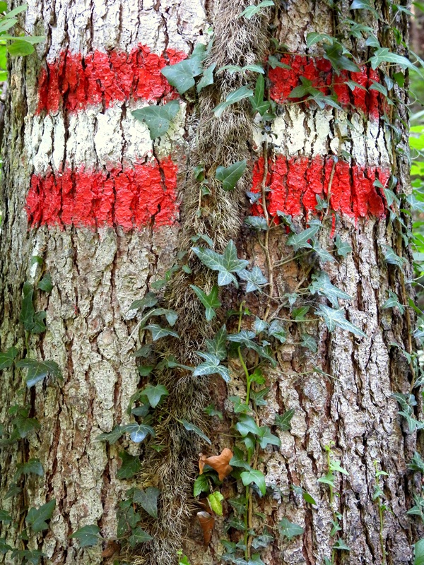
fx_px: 2041
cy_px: 282
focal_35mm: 125
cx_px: 212
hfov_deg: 11.9
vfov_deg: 15.8
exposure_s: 1/15
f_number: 4
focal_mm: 22.3
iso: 400
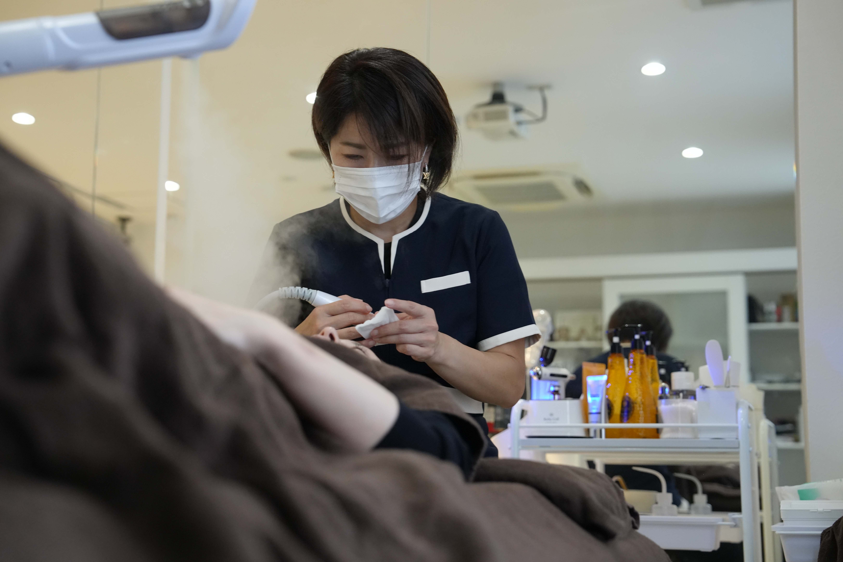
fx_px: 1311
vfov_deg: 24.2
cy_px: 281
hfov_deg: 35.6
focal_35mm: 56
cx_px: 422
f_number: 4
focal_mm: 56
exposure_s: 1/160
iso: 4000
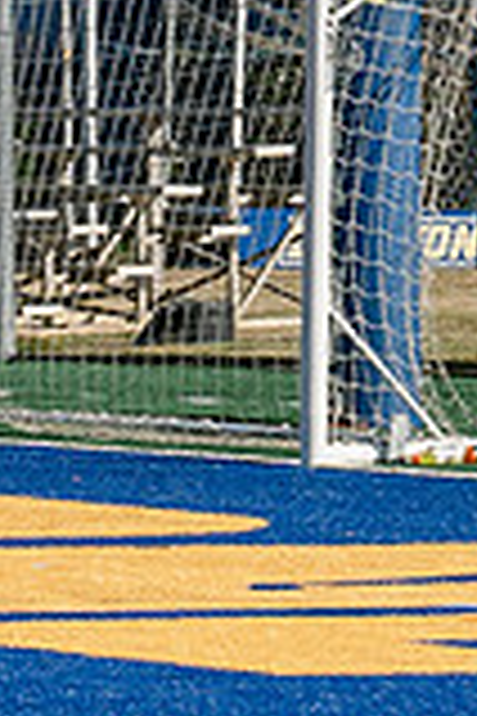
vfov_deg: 3.6
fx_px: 11447
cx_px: -862
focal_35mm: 576
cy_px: 452
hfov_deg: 2.4
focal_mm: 70
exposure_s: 1/3200
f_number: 5.6
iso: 640
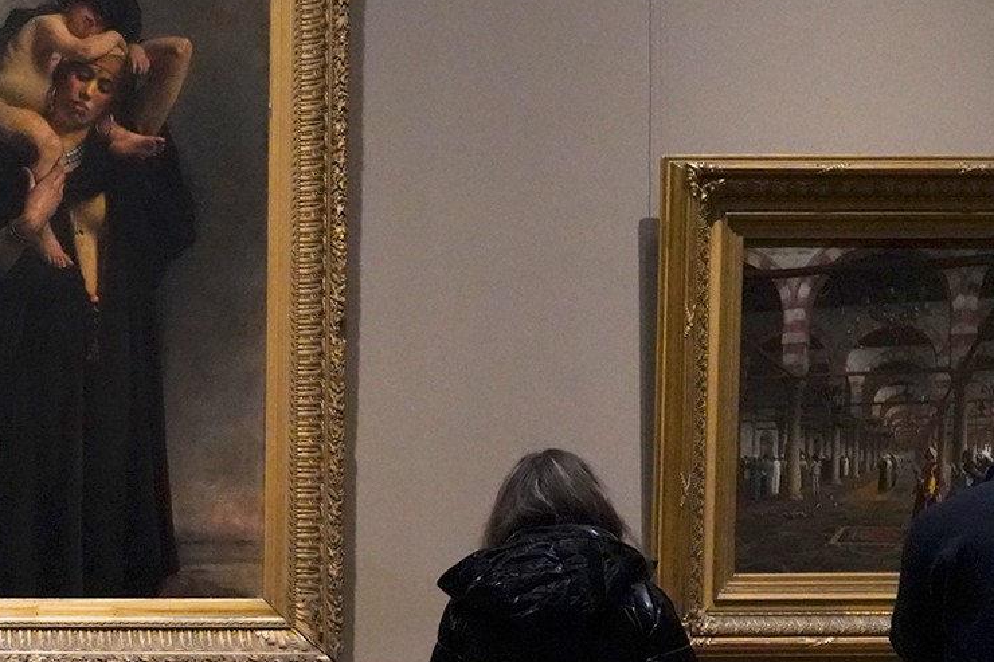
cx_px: -144
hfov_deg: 25.4
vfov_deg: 18.5
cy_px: 495
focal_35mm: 73
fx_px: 2015
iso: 8000
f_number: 6.3
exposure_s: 1/100
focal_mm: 27
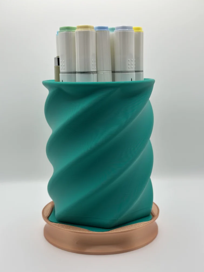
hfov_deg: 29.7
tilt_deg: -9.9
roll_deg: +0.7
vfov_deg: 38.9
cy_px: 136
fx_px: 385
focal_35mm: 49
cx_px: 104
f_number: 1.78
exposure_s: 1/395
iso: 80
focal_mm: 6.86
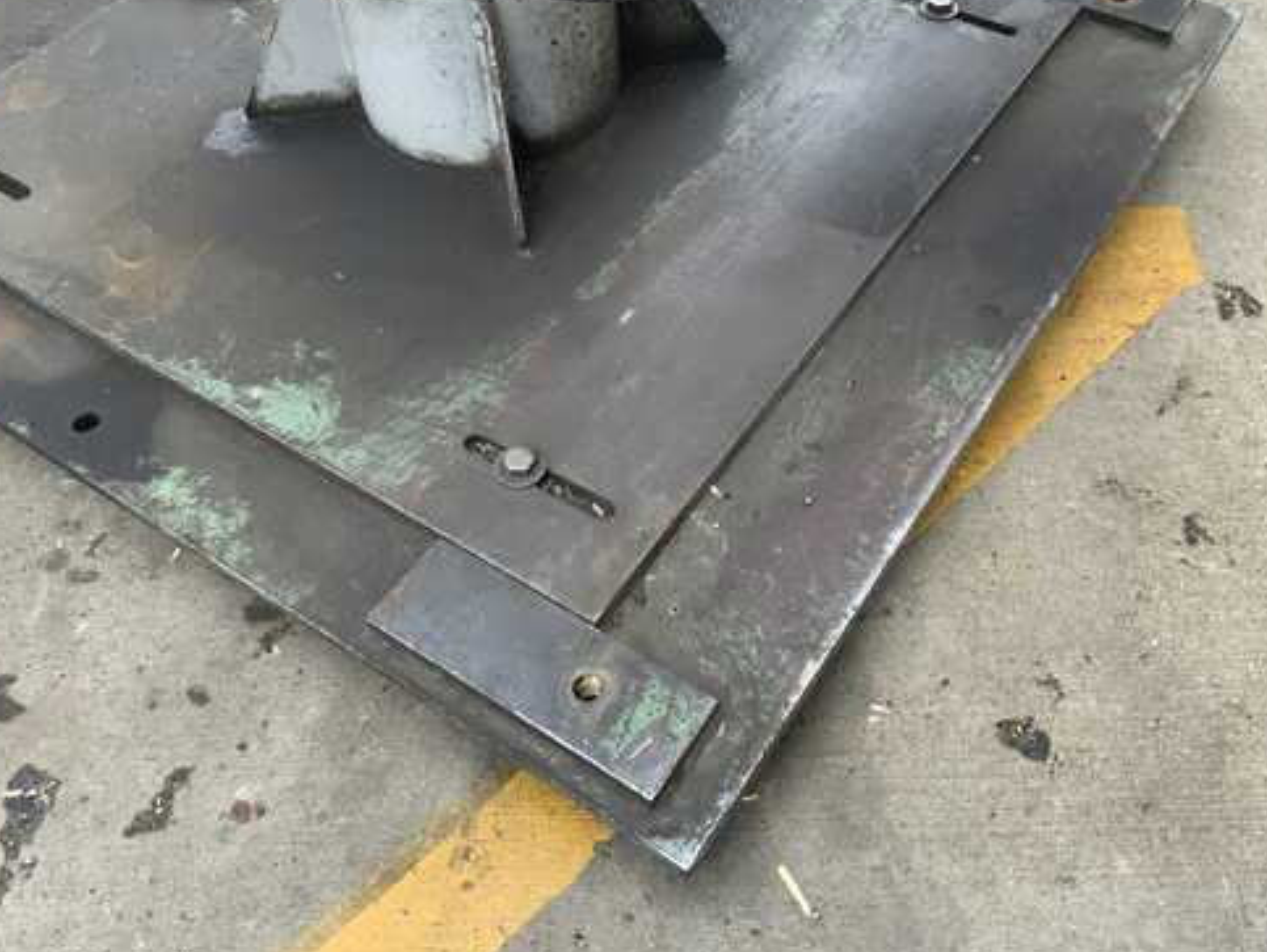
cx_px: 666
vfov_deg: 39.5
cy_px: 383
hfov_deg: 51.3
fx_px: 1319
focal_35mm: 36
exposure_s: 1/222
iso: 16
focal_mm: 3
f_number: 1.8
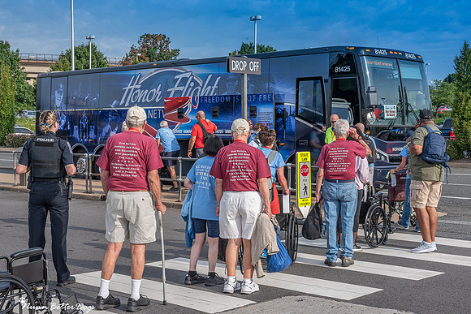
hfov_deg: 34.4
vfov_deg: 23.4
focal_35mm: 58
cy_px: 132
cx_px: 273
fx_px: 758
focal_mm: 50
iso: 800
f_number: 14
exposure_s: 1/800
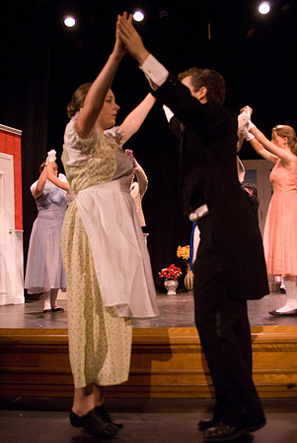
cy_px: 222
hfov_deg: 32.0
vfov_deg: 46.4
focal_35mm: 42
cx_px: 148
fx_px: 519
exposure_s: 1/160
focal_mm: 28
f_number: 2.8
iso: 1600
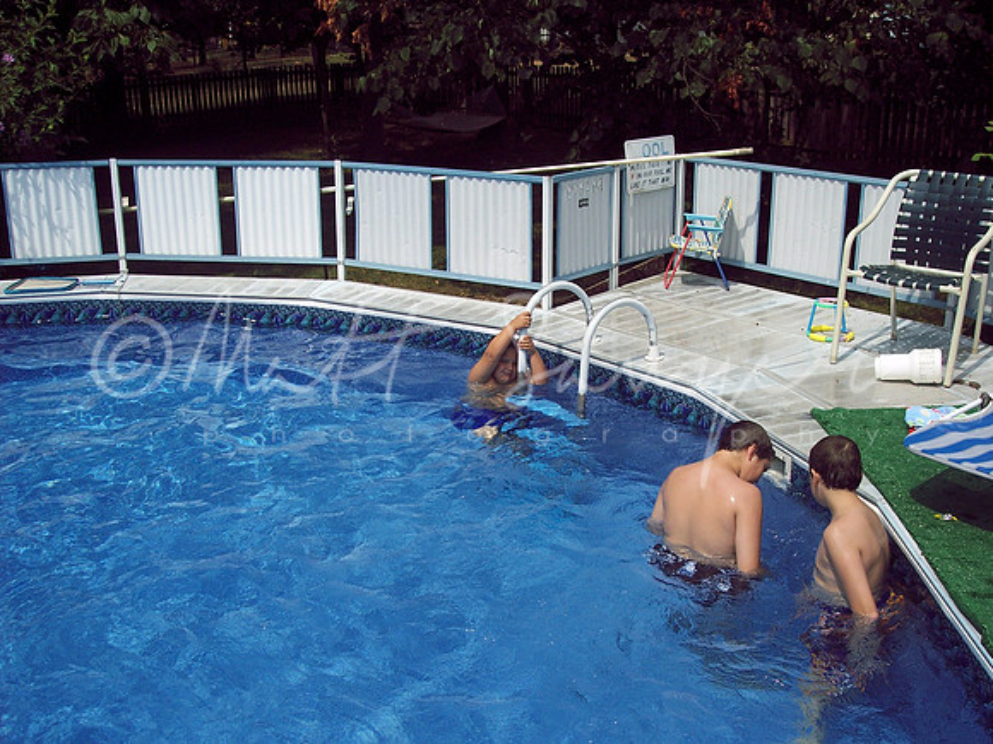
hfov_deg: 47.9
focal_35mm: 39
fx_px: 1119
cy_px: 372
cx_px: 496
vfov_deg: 36.8
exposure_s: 1/1000
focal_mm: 8
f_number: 4
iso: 100
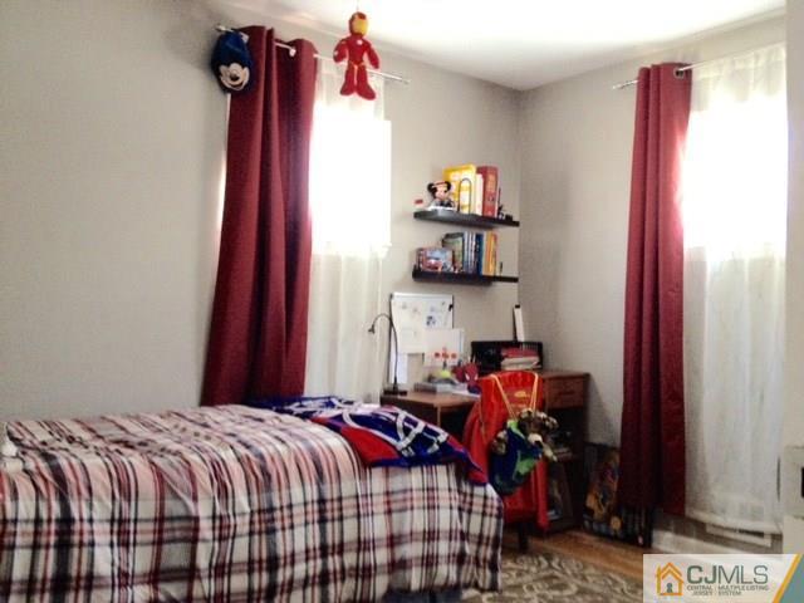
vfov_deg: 40.7
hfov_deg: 52.6
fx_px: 813
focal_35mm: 35
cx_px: 402
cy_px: 302
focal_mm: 4.28
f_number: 2.4
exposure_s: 1/20
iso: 320
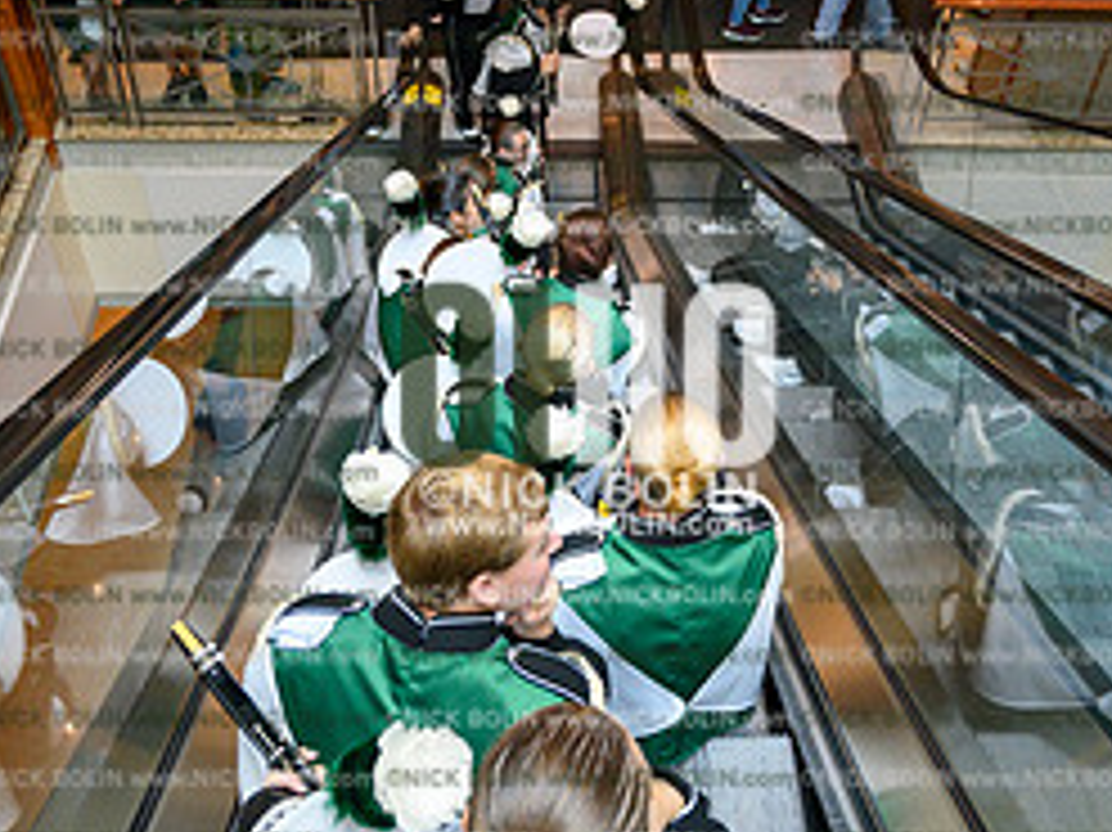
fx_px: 1349
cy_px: 409
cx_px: 588
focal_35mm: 42
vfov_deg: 34.3
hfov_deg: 44.8
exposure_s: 1/800
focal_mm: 24
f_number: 4
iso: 2500
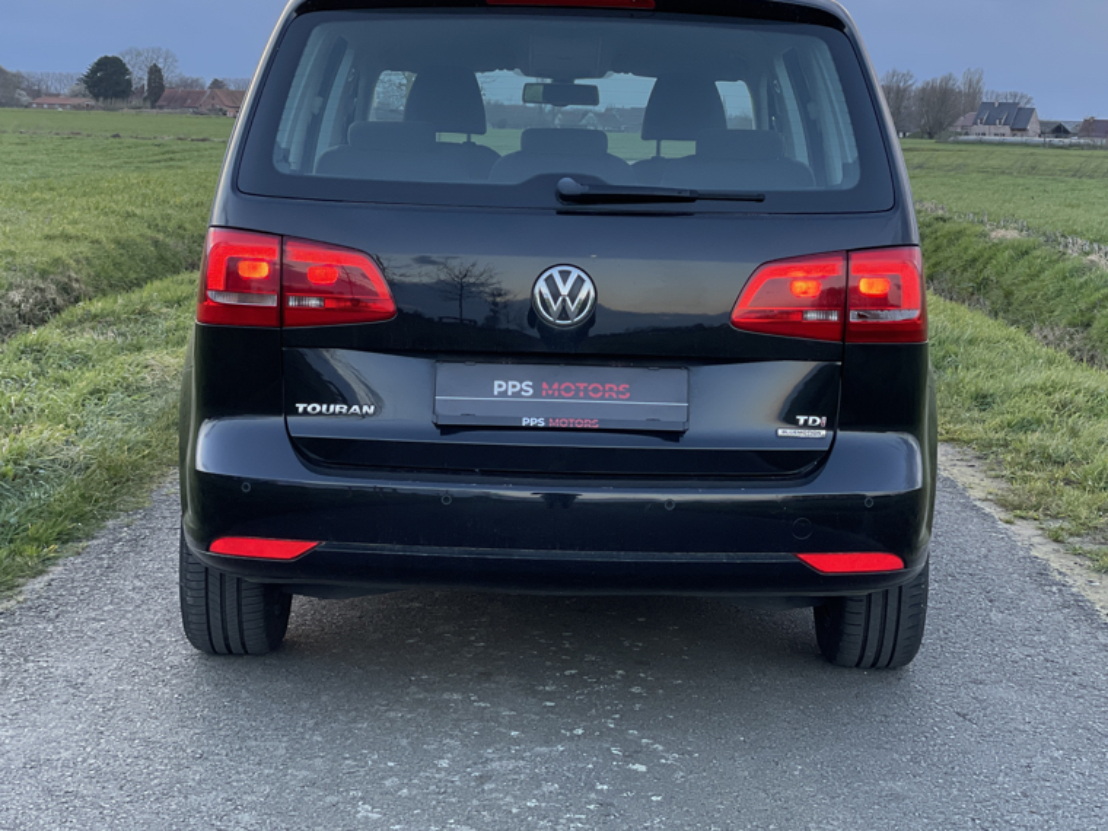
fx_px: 2209
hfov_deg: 28.2
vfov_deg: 21.3
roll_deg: -2.0
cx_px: 557
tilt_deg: -3.6
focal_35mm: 69
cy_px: 308
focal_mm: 6
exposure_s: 1/122
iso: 50
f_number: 2
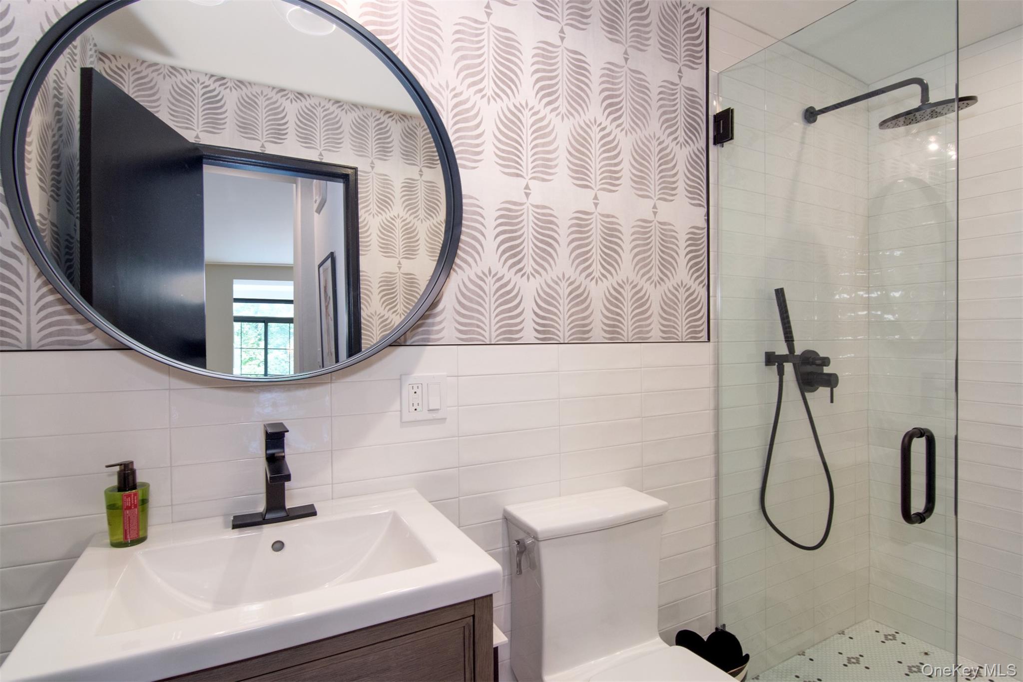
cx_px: 512
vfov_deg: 72.0
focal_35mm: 16
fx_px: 469
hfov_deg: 95.0
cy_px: 341
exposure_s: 1/60
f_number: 11
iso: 640
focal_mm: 11
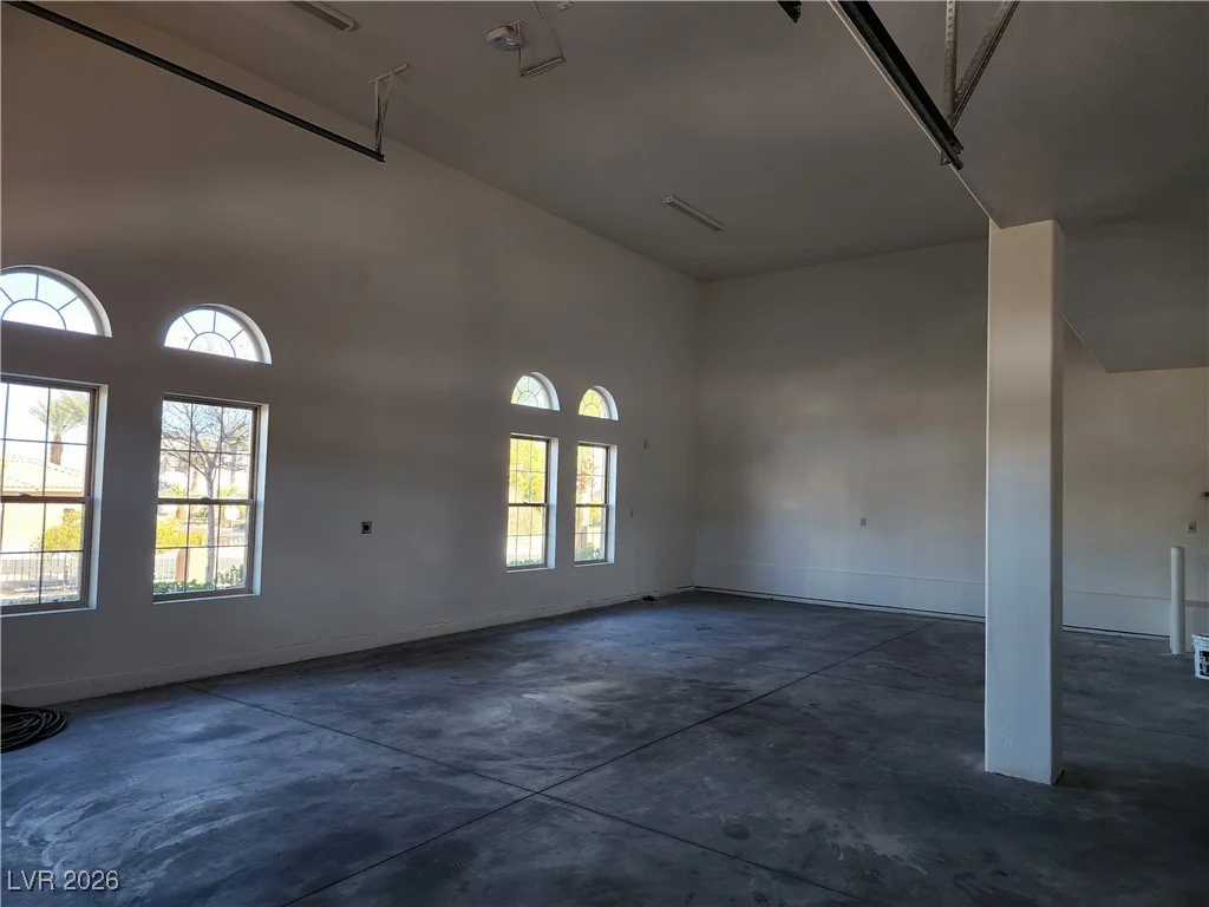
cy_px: 454
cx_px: 604
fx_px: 803
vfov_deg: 58.9
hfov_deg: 73.9
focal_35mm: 23
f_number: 1.8
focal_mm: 6.4
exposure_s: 1/180
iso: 160
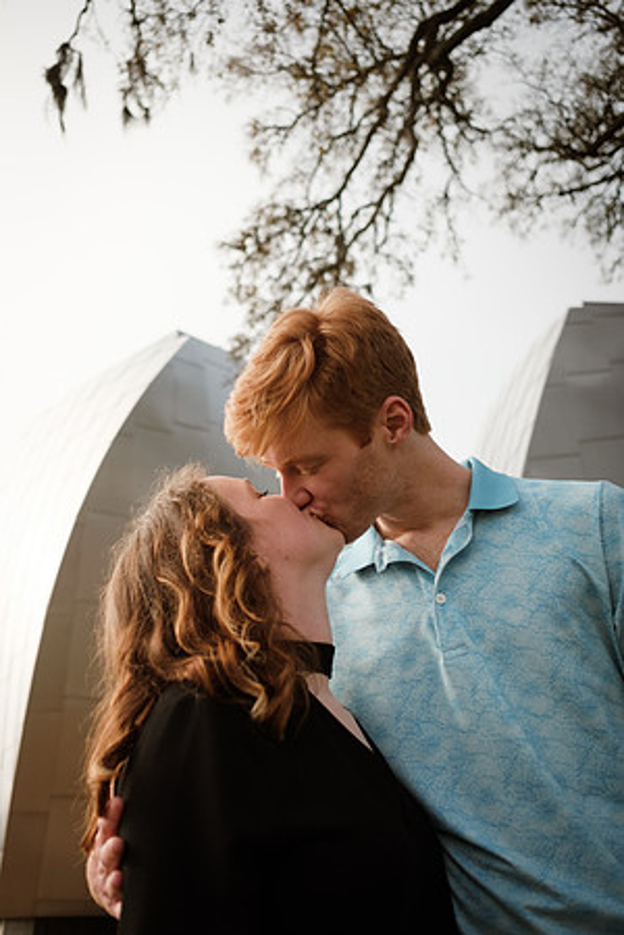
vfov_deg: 54.4
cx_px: 312
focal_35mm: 35
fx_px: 910
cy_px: 468
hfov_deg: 37.9
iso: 400
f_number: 2.5
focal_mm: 23
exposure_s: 1/4000
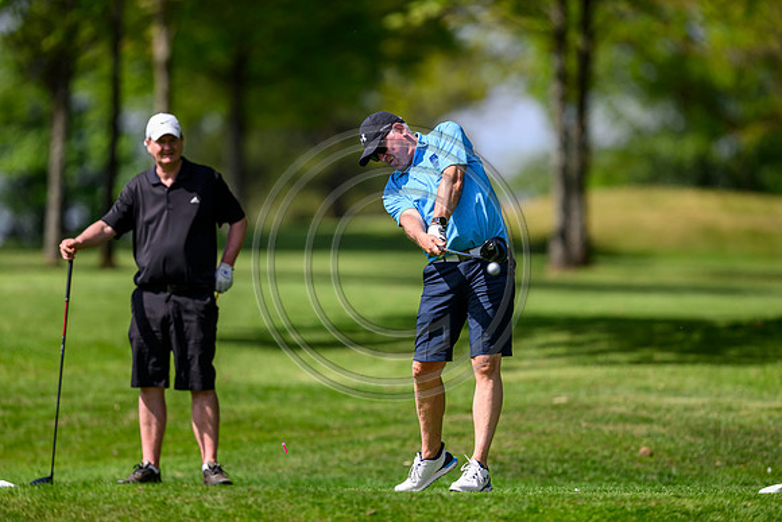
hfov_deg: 5.2
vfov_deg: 3.4
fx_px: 8691
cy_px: 261
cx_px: 391
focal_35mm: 400
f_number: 3.5
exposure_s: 1/4000
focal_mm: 400
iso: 500
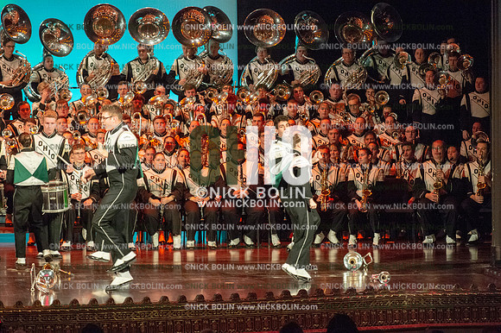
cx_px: 250
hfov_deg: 10.8
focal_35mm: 190
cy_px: 166
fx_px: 2643
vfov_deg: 7.2
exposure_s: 1/320
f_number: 5.6
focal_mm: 190
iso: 8000
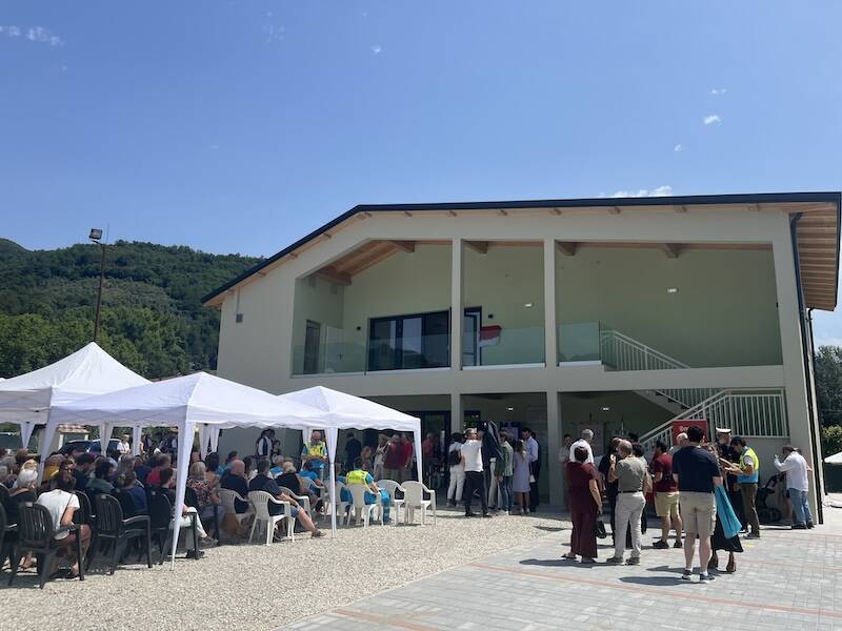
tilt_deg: +10.6
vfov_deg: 53.1
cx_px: 421
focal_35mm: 26
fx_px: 632
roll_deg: -0.8
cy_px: 316
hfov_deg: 67.3
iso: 50
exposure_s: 1/4651
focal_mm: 5.1
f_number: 1.6
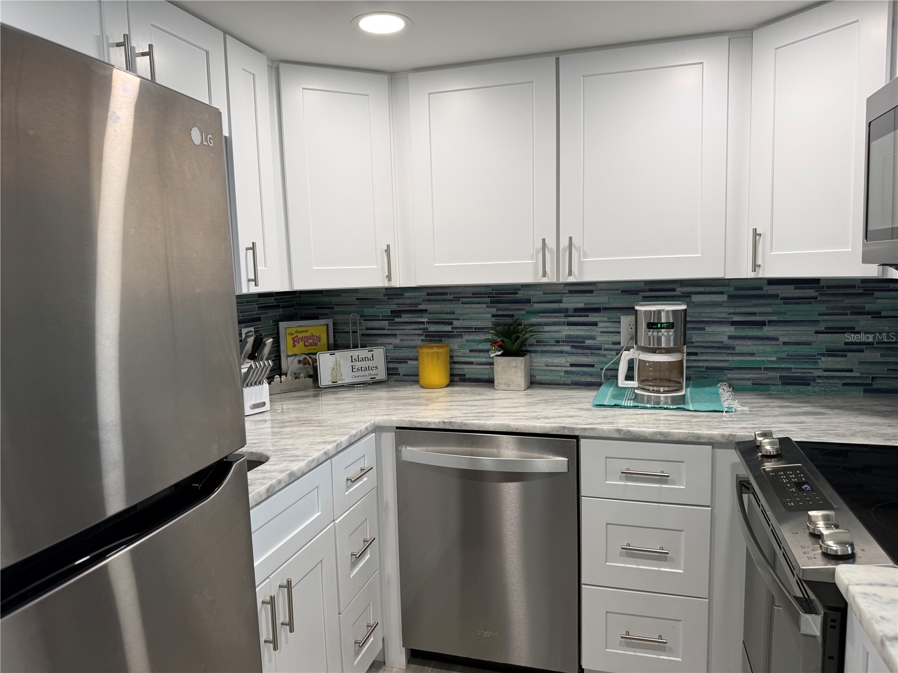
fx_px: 623
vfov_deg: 56.8
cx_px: 449
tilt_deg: -5.4
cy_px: 336
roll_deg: +1.8
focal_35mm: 24
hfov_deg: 71.6
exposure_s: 1/120
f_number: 1.78
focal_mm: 6.76
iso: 64
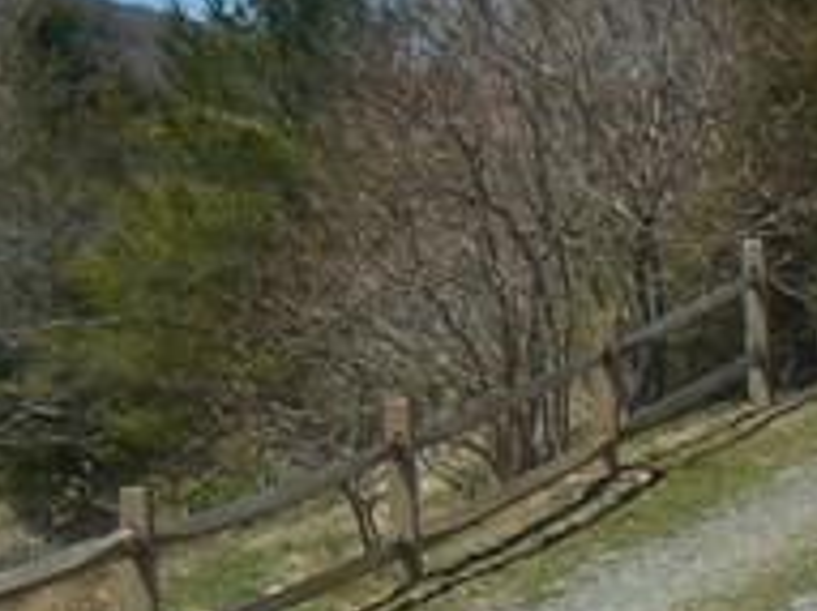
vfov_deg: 8.3
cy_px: 808
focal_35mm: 177
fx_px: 4175
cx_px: 1009
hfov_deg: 11.0
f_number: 3.7
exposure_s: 1/1600
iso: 125
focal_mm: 5.9
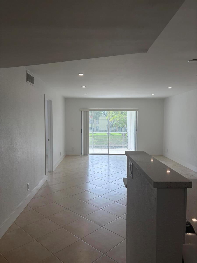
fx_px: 197
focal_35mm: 26
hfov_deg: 53.1
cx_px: 98
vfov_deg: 67.3
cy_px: 132
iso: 50
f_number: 1.6
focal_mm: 5.96
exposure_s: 1/409
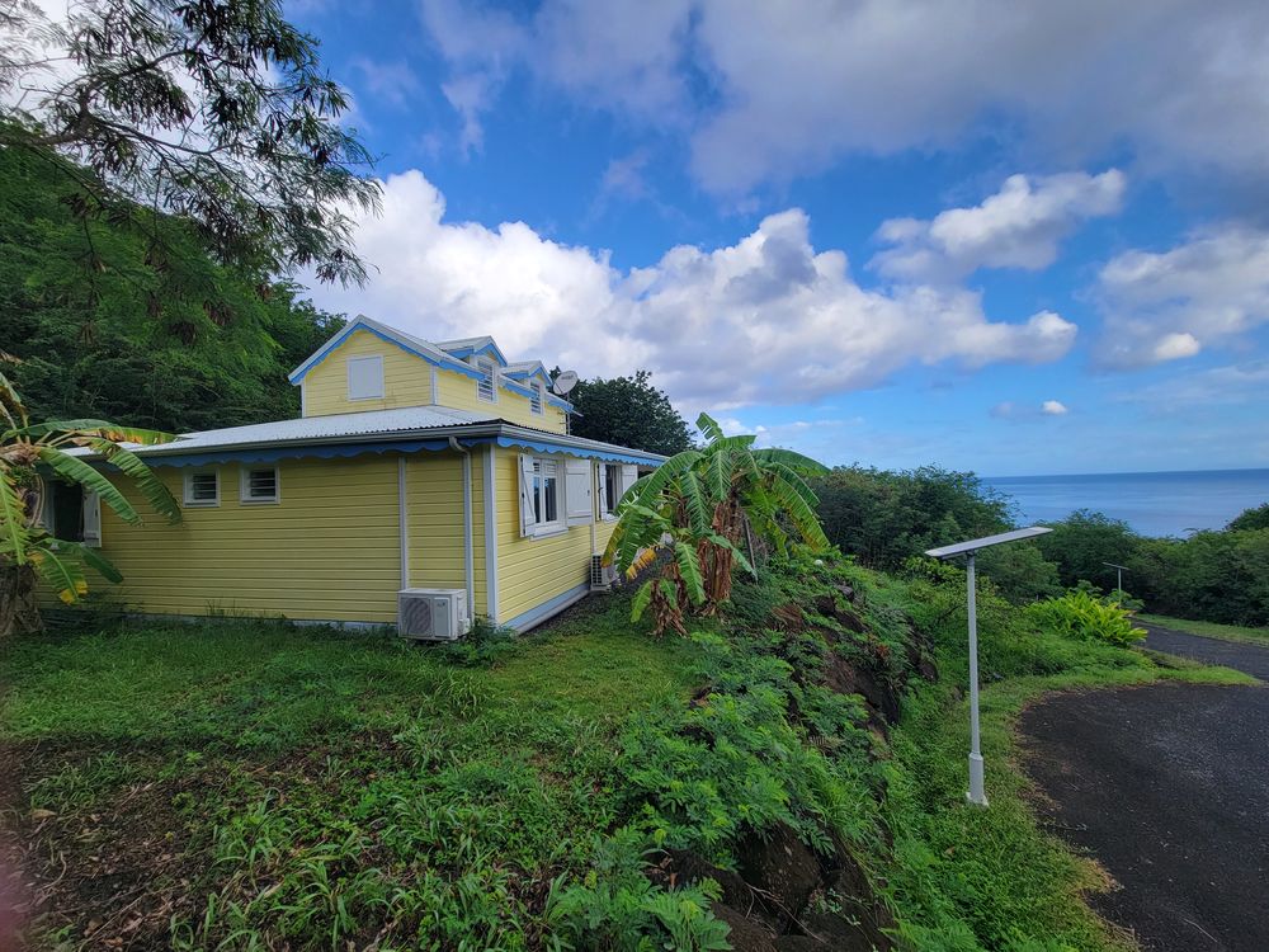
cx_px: 634
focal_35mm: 13
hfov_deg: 106.2
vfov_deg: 89.9
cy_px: 476
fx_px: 477
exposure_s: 1/709
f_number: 2.2
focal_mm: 2.2
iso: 50
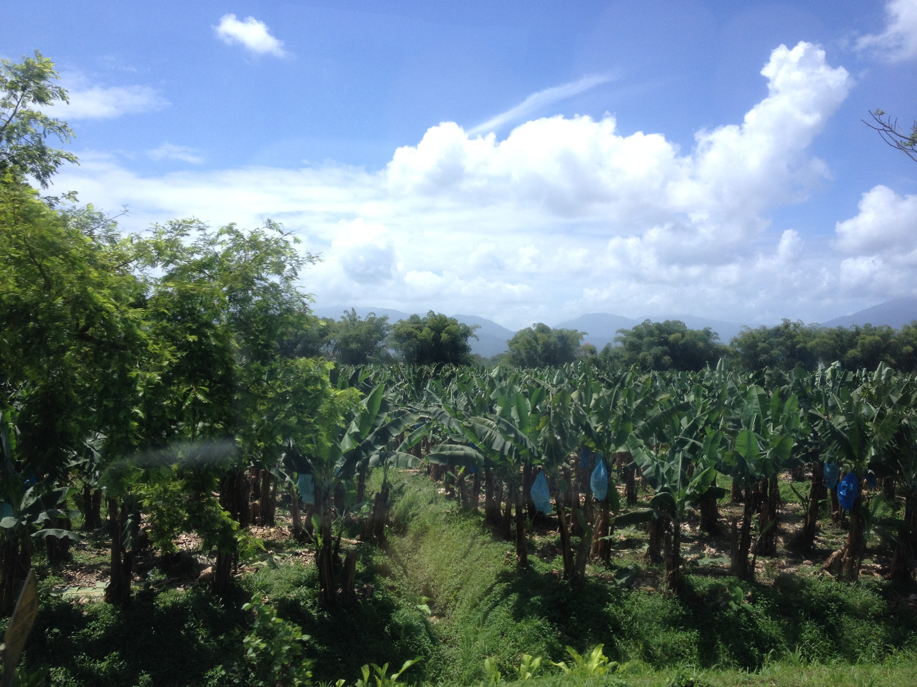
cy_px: 344
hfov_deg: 52.6
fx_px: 927
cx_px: 458
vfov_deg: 40.7
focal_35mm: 35
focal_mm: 4.28
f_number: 2.4
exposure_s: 1/863
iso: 50
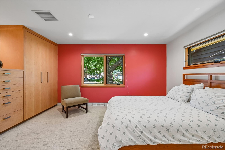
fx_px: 97
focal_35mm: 16
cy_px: 75
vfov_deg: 75.5
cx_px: 112
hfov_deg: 98.6
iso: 400
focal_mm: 15.5
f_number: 10
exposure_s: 1/20
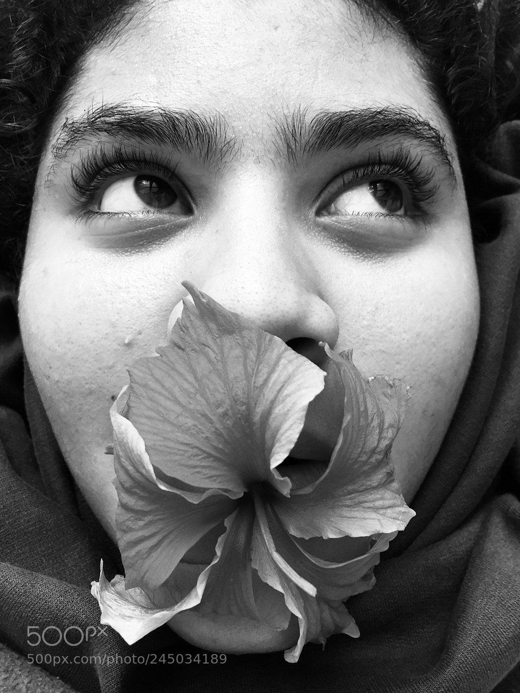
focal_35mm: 29
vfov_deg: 61.7
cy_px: 346
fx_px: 581
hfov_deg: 48.2
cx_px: 260
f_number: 2.2
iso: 40
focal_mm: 4.15
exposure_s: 1/30
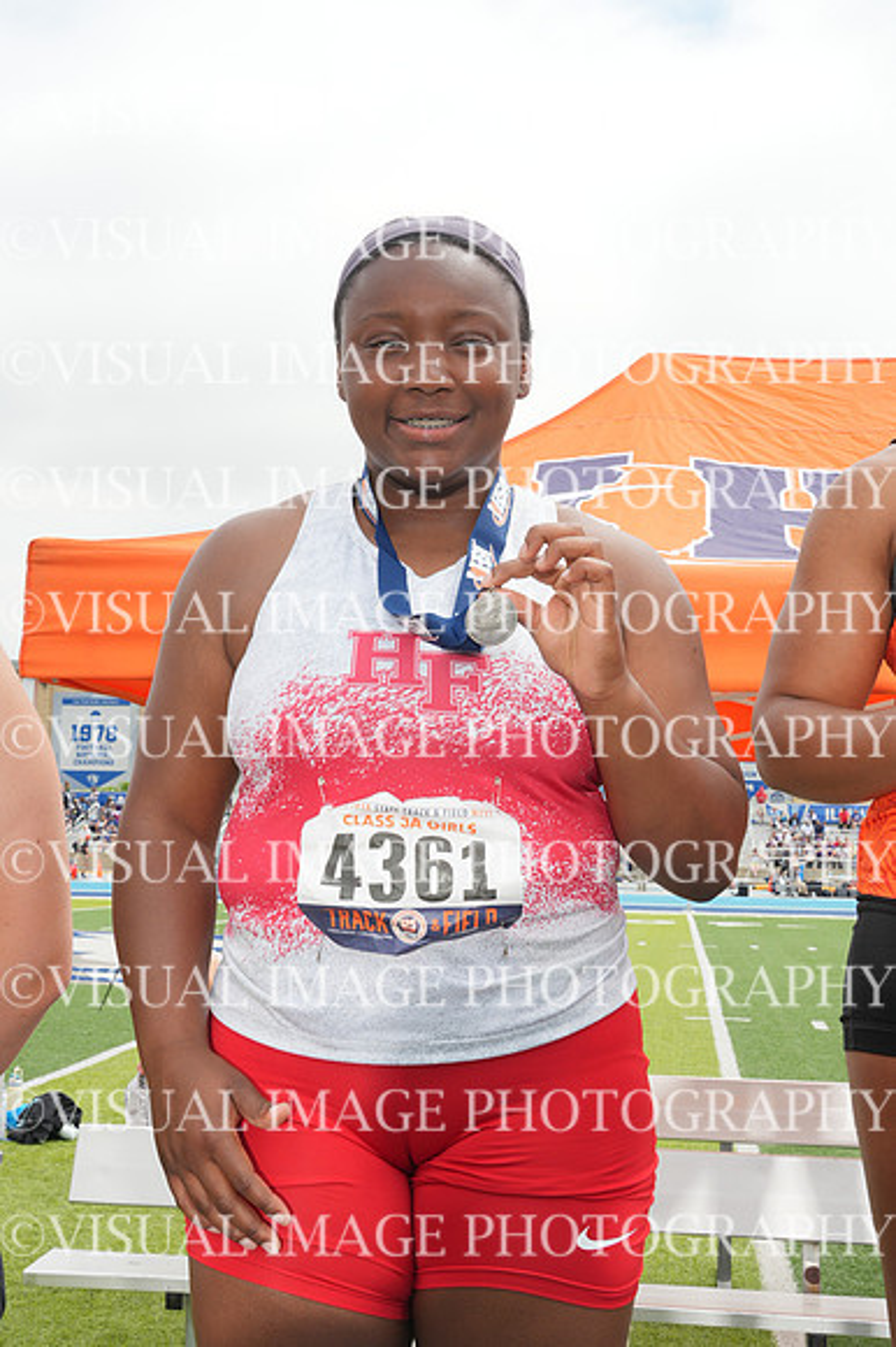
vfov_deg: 41.1
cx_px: 448
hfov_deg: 28.0
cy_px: 674
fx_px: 1794
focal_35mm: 48
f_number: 11
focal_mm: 32
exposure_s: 1/160
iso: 160
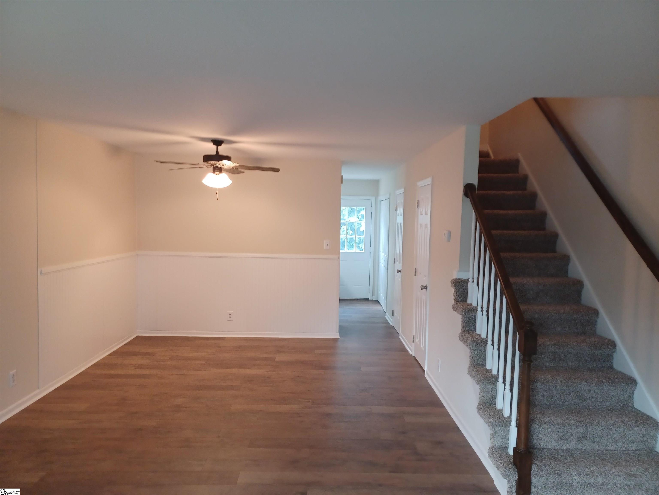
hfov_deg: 69.4
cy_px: 248
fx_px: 476
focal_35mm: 25
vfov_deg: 54.9
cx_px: 330
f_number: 1.8
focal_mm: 4.6
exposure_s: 1/25
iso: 400
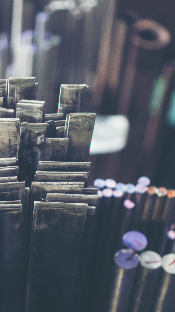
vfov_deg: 25.7
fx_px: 683
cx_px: 31
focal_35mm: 83
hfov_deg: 14.5
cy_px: 156
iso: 1000
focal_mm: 35
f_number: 1.8
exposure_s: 1/60
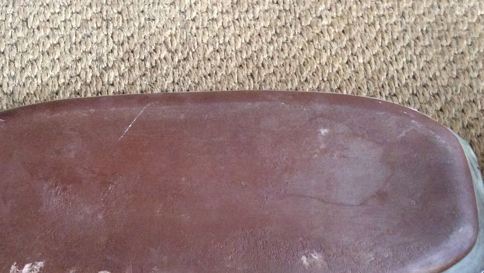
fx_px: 629
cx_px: 208
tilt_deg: -69.6
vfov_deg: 24.3
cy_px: 176
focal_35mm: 49
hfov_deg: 42.0
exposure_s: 1/17
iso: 250
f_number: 2.4
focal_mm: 3.3
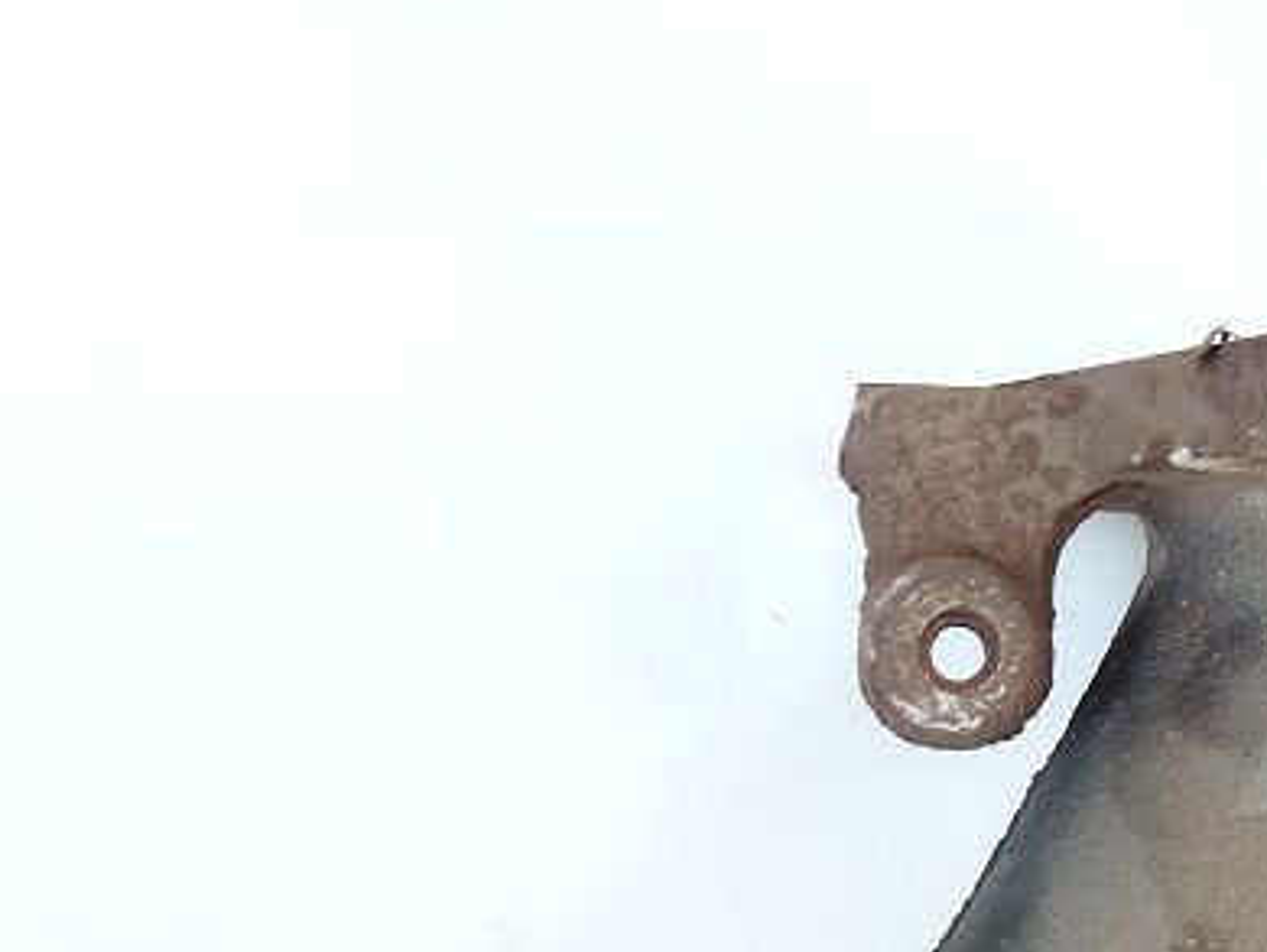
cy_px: 1387
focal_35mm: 83
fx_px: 3040
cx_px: 1312
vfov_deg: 16.4
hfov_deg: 22.5
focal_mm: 4.71
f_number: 1.79
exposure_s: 1/33
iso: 416
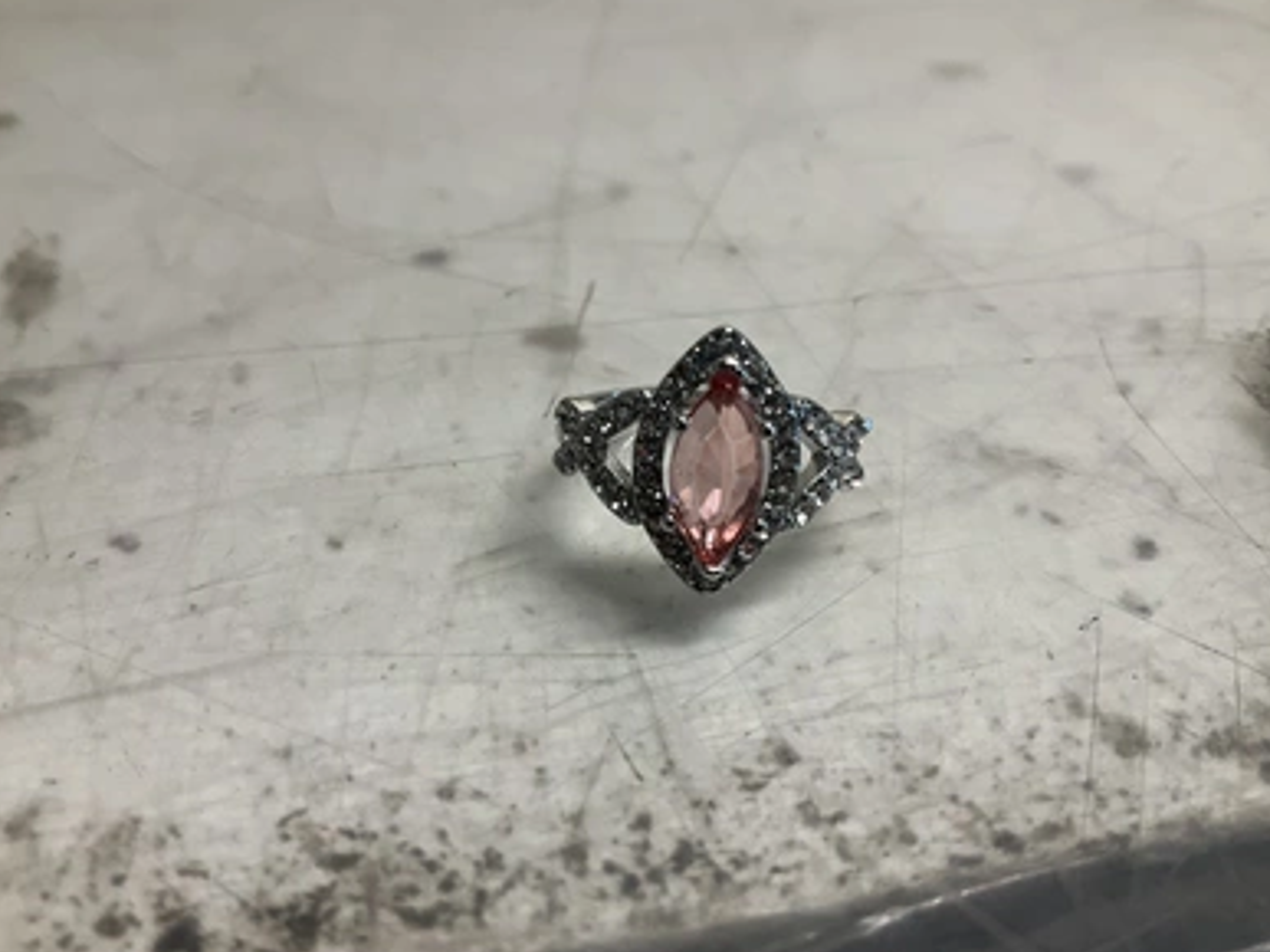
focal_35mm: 30
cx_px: 630
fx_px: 1100
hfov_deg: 60.0
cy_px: 469
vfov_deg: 46.8
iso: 50
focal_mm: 3
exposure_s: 1/120
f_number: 1.8
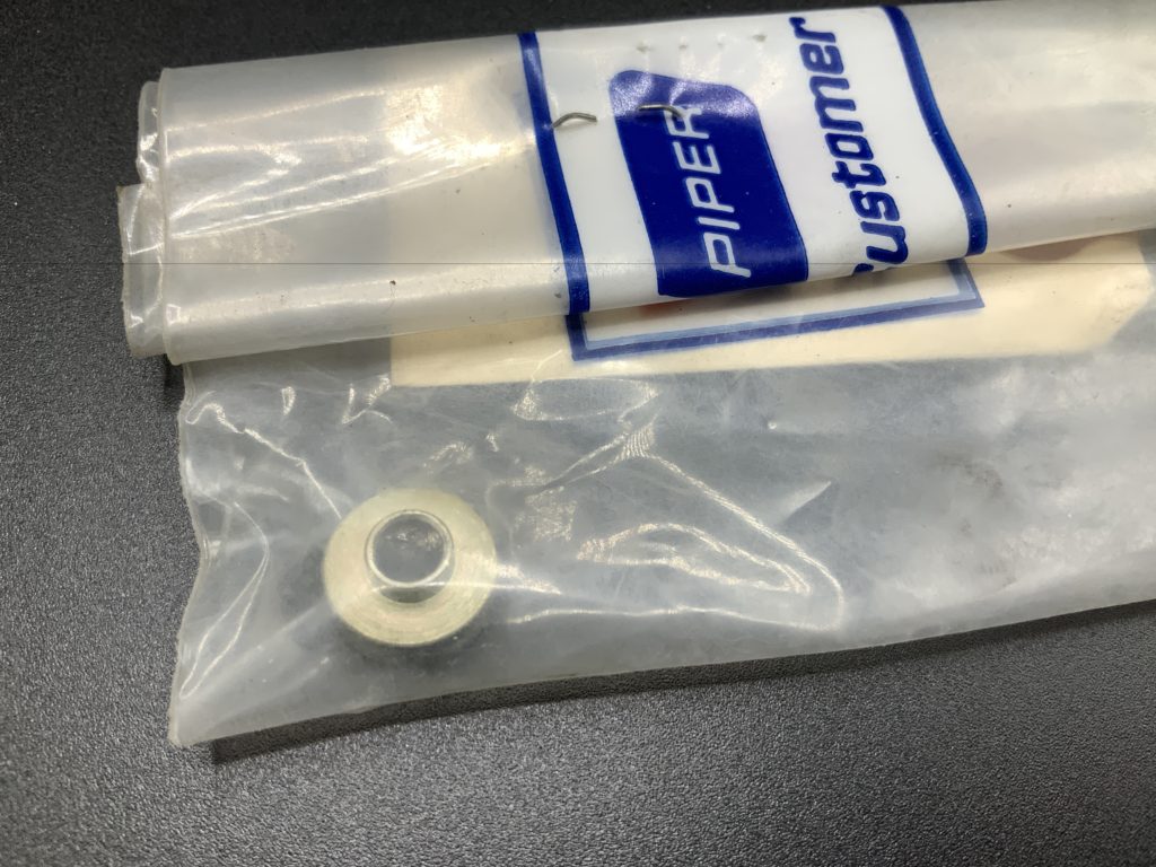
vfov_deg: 48.2
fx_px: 968
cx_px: 578
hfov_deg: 61.7
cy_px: 434
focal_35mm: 29
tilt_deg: -66.5
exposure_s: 1/248
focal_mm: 3
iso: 16
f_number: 1.8
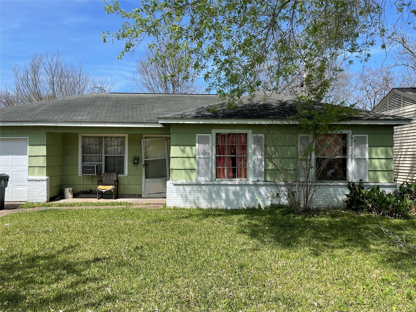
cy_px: 156
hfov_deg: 67.3
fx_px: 312
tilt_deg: +0.1
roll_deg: -0.4
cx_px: 208
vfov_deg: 53.1
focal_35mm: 26
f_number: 1.6
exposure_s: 1/2451
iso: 32
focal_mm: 4.2
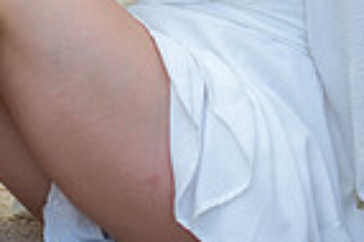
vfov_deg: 5.8
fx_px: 2373
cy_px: -145
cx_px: 89
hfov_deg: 8.8
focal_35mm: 235
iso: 400
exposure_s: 1/500
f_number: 2.2
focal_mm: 58
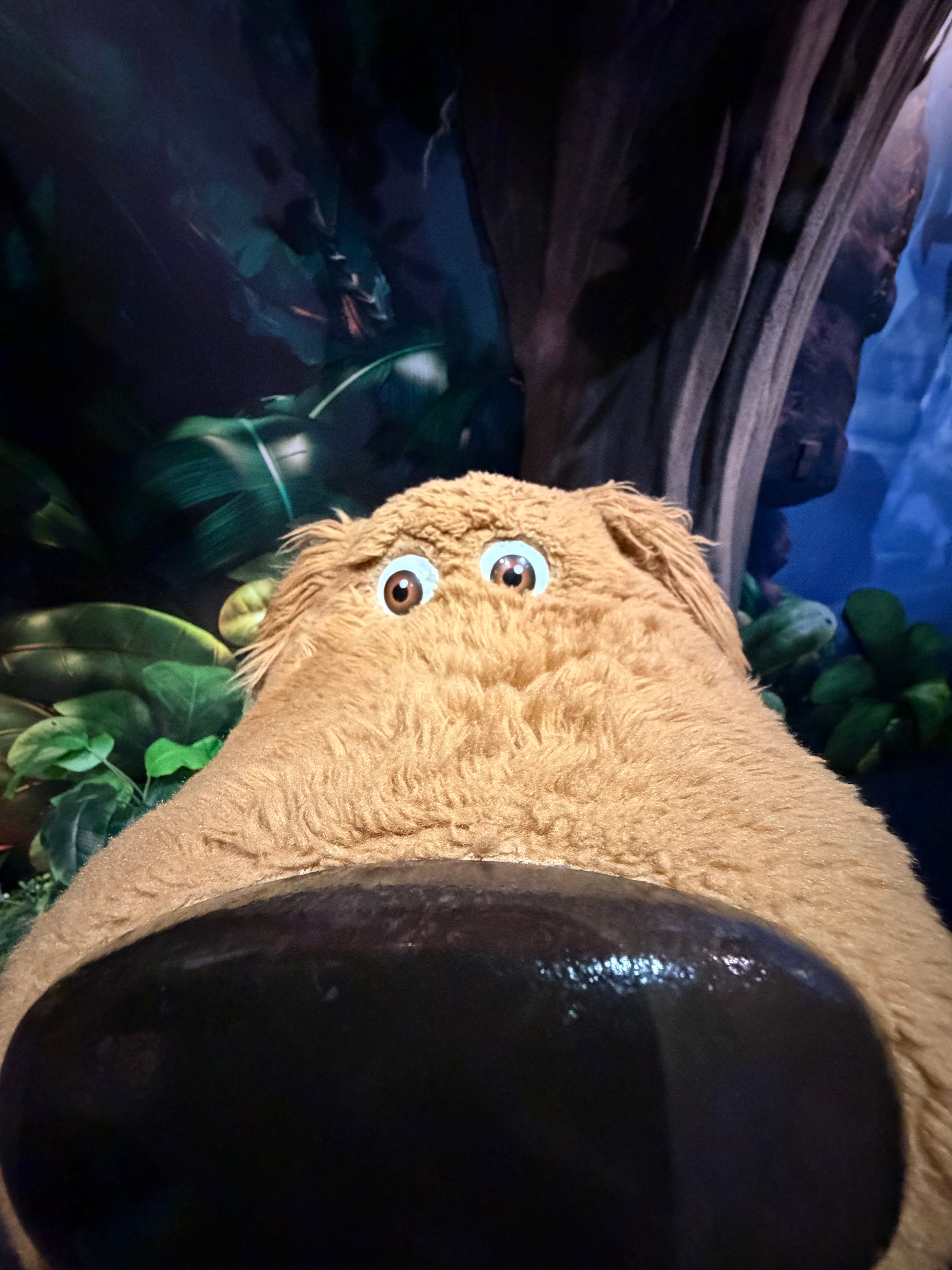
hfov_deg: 85.7
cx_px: 476
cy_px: 635
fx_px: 513
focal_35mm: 14
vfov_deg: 102.1
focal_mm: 2.22
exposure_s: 1/51
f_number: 2.2
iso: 1250
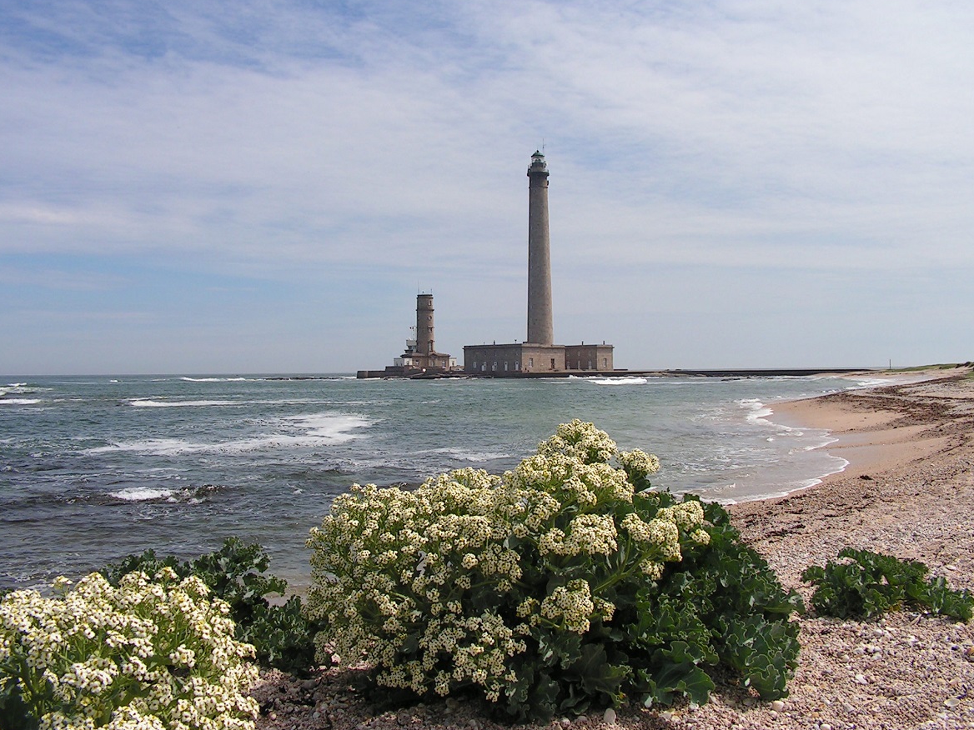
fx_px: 1041
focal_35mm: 37
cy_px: 366
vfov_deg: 38.7
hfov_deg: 50.1
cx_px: 492
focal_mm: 6
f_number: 4.8
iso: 64
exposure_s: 1/1000
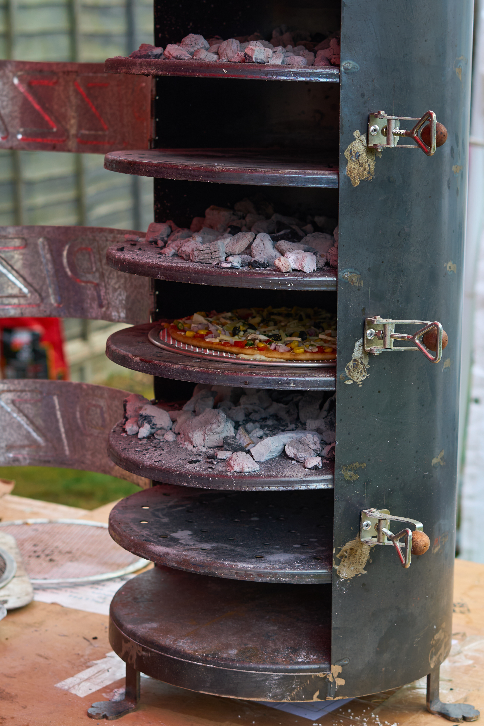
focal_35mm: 75
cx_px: 242
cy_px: 363
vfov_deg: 27.0
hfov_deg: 18.2
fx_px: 1512
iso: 250
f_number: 4
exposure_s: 1/160
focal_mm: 50
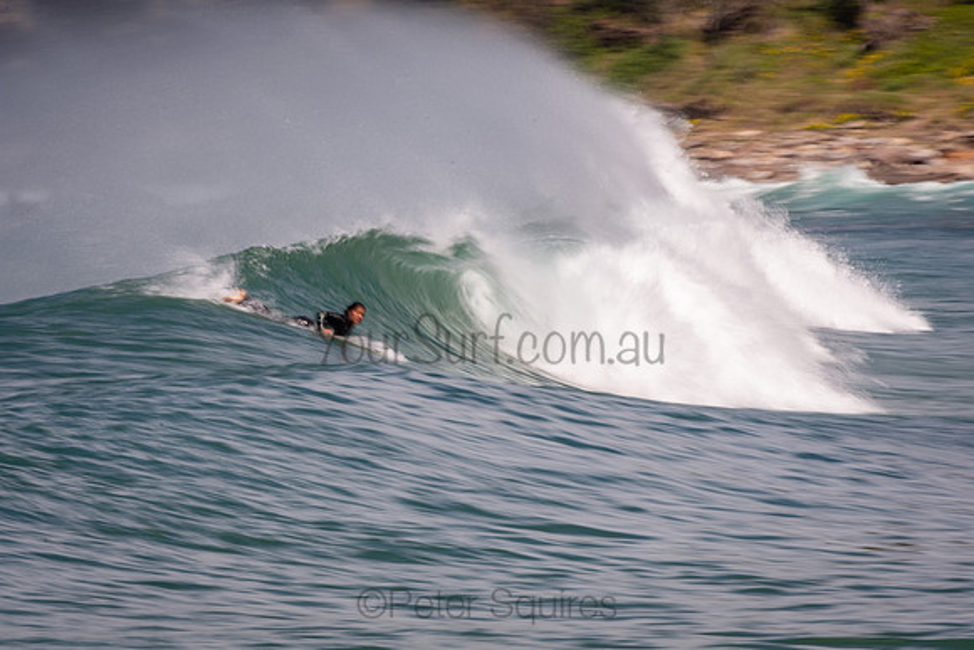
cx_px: 487
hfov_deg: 3.4
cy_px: 325
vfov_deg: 2.3
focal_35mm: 600
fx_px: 16236
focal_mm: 400
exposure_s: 1/25
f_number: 32
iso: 100
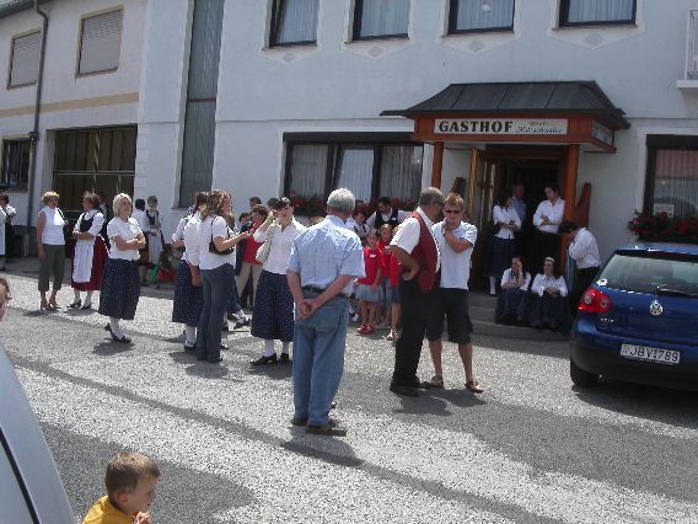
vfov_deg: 37.7
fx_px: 766
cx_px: 349
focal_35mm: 38
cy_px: 262
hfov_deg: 49.0
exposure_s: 1/250
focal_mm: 7.8
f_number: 8
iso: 100
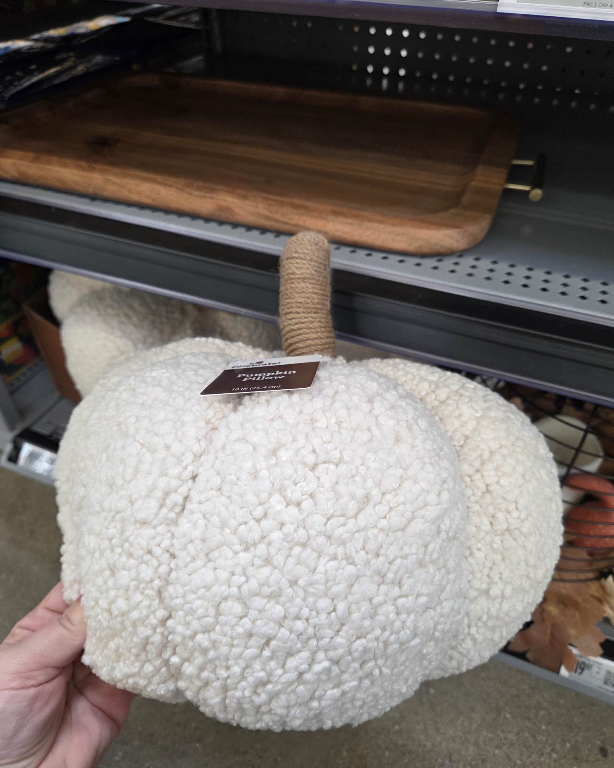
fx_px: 545
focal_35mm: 24
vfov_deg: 70.2
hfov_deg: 58.8
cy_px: 406
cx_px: 307
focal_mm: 5.4
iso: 200
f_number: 1.8
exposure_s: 1/120
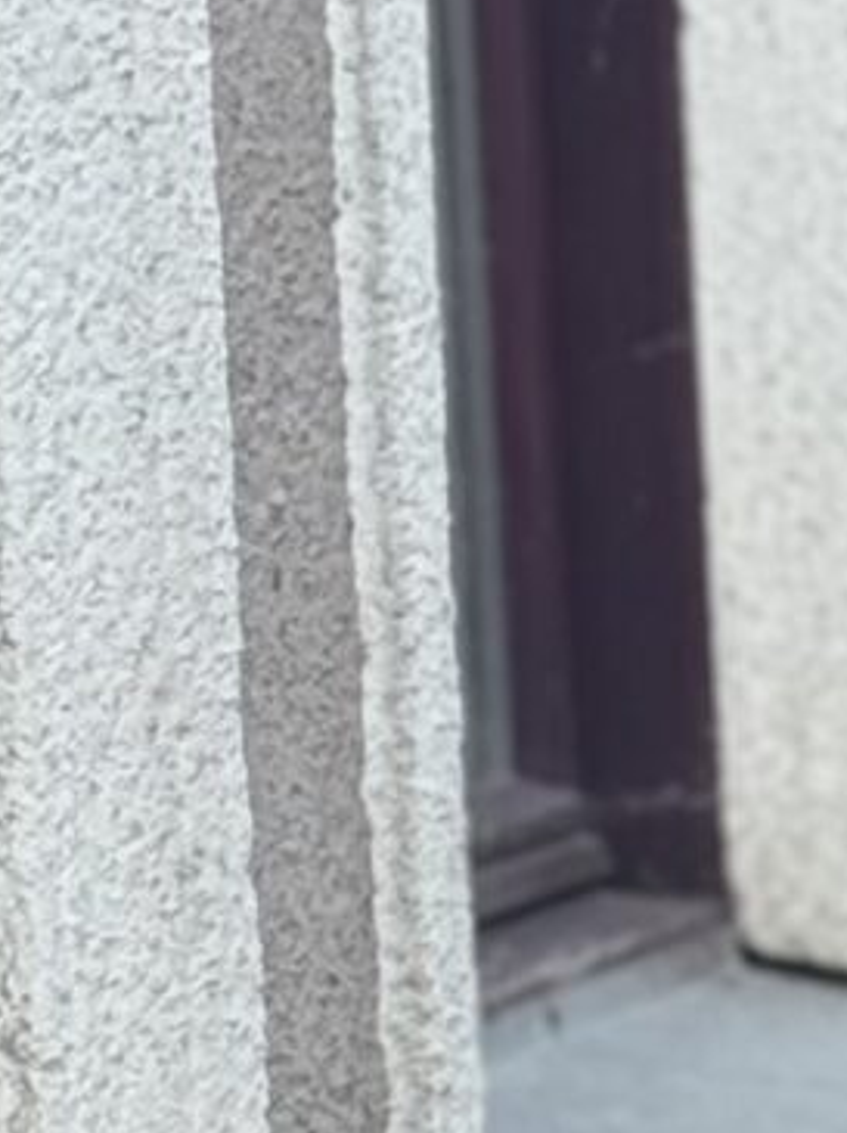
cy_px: 1490
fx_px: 11014
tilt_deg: -7.1
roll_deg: +1.3
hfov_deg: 4.3
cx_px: 1911
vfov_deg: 5.8
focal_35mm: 337
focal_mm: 6.76
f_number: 1.78
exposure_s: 1/794
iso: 100
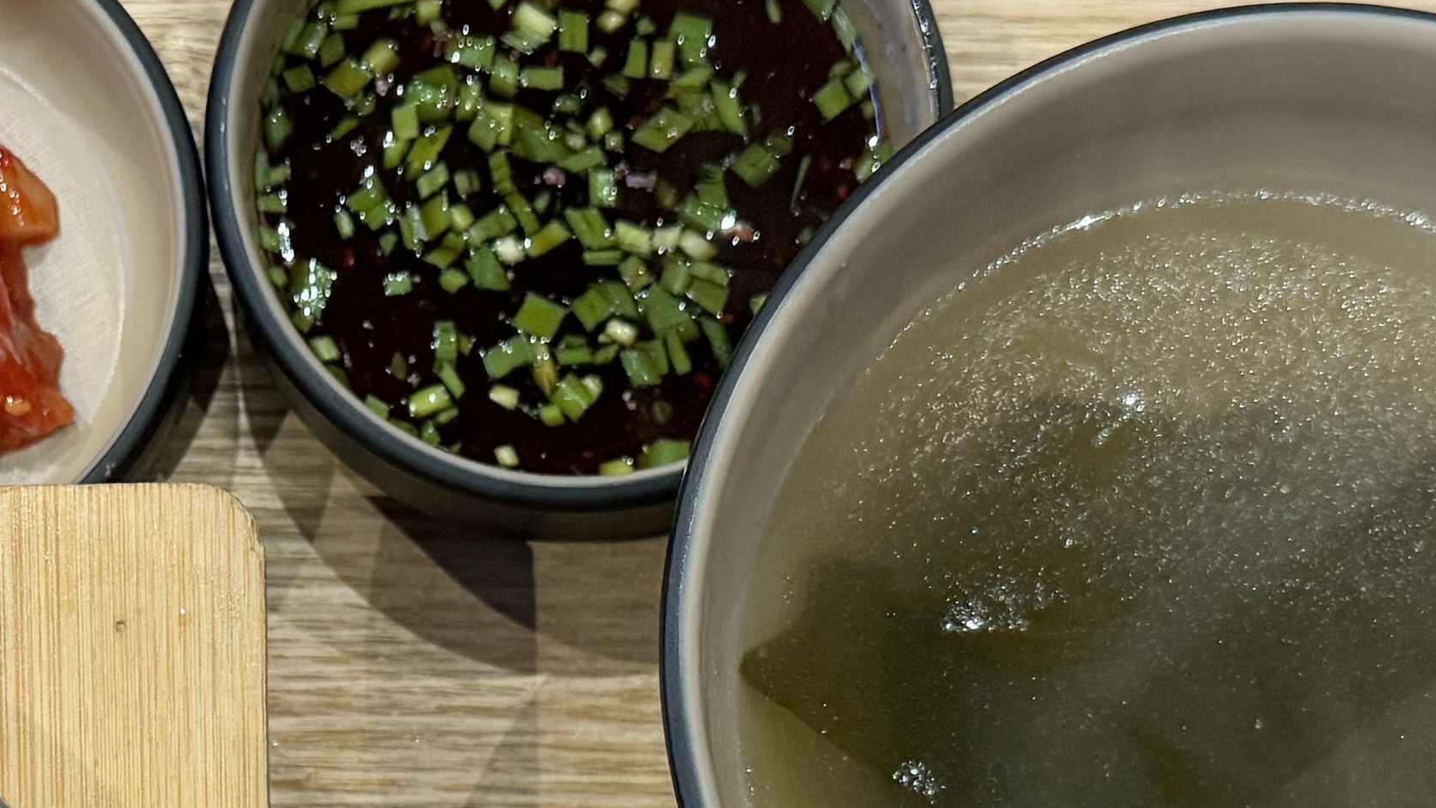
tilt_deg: -86.2
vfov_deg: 13.0
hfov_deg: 23.6
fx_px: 3389
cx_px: 302
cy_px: 1138
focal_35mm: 89
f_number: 1.78
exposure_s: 1/120
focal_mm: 6.76
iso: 200
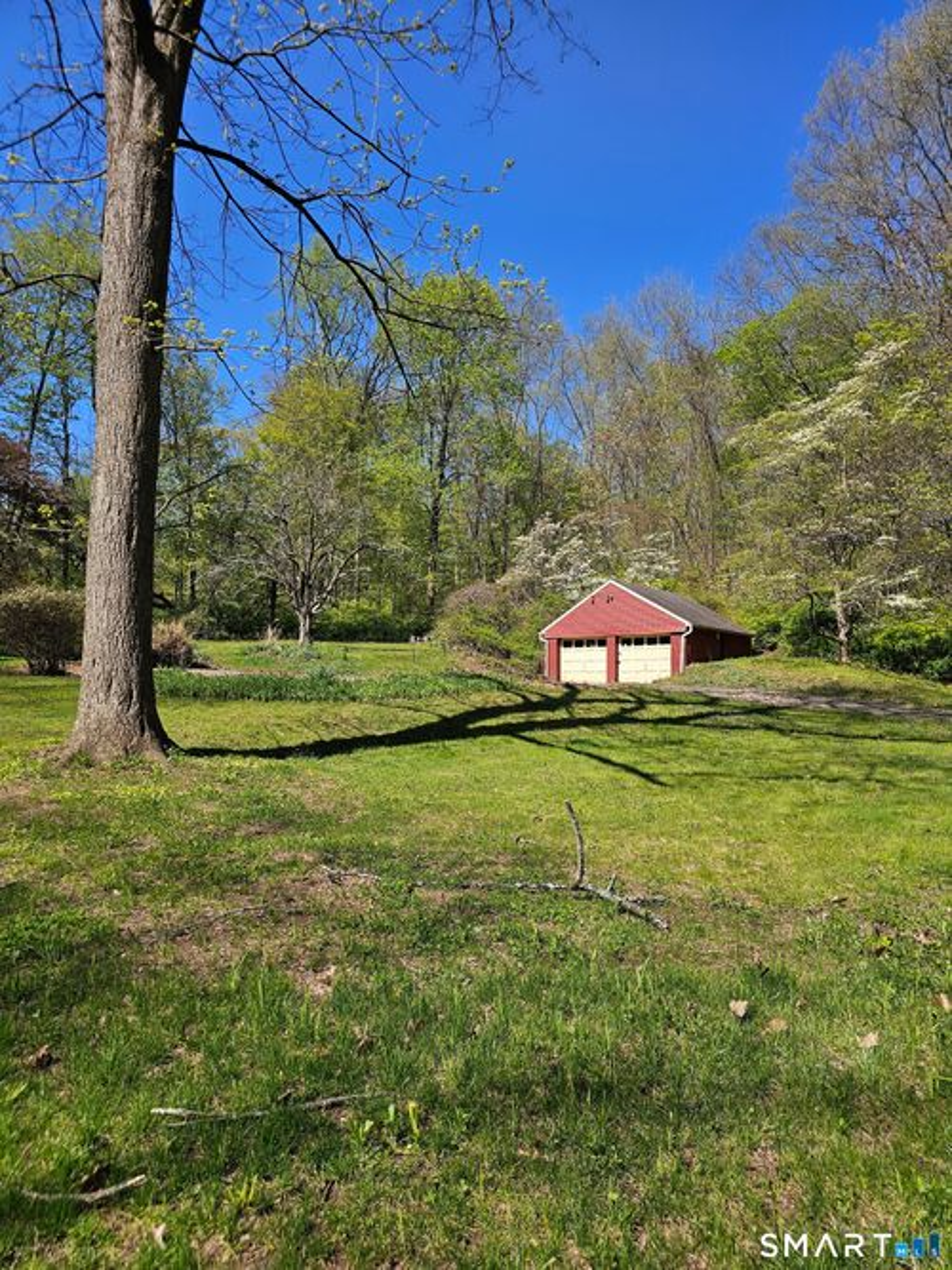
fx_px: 844
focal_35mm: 23
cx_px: 476
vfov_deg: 73.9
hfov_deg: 58.9
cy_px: 635
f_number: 1.7
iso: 10
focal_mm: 6.3
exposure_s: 1/742
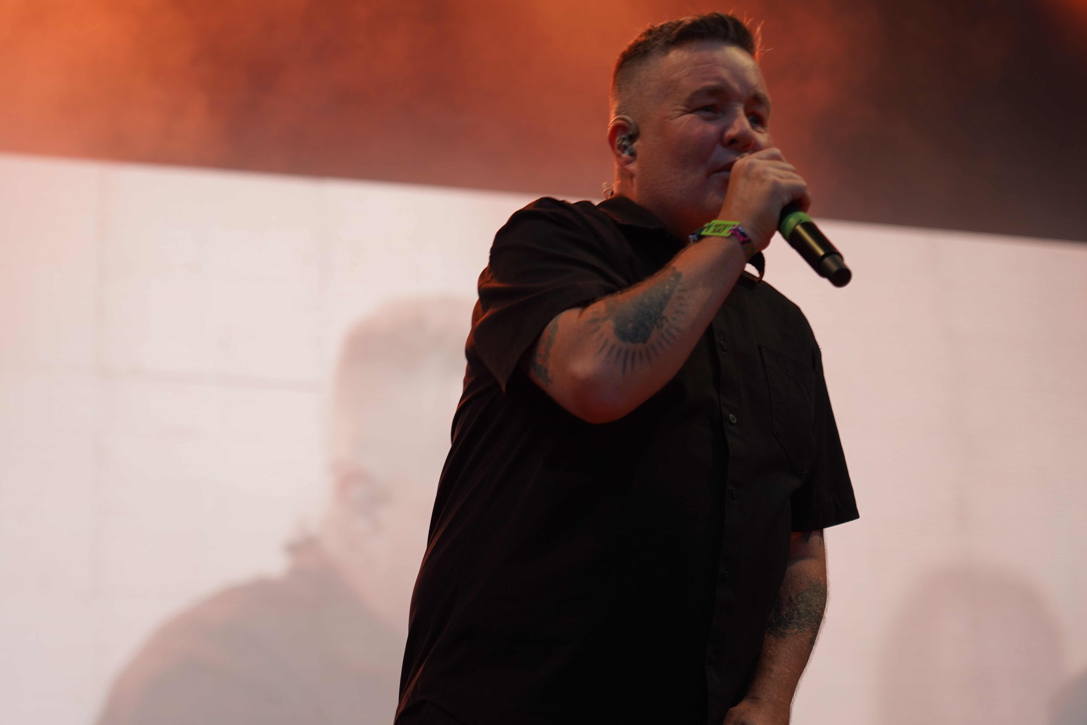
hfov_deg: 19.5
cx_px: 544
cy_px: 362
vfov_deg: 13.0
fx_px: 3170
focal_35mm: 105
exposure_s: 1/160
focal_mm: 105
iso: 400
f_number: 4
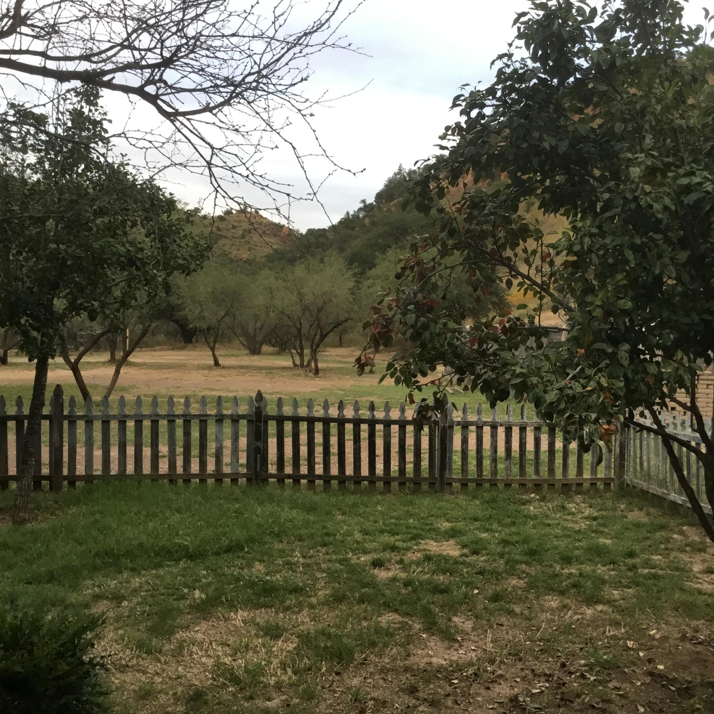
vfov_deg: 44.9
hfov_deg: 44.8
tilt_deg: +0.2
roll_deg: -1.1
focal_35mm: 37
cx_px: 408
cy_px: 354
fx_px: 863
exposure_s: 1/40
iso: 25
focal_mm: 3.3
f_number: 2.4
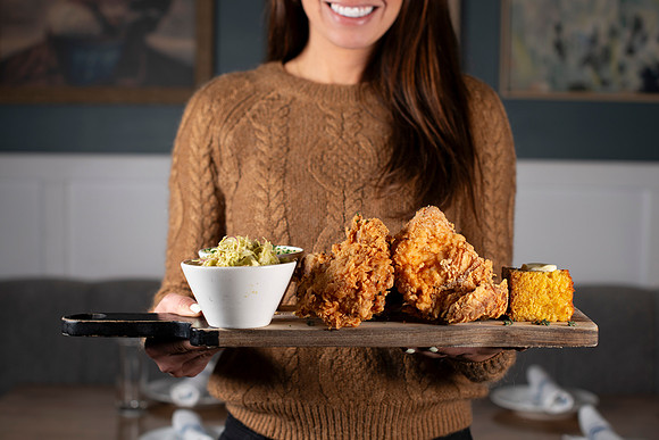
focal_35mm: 63
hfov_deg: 32.1
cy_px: 276
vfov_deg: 21.7
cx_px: 308
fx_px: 1146
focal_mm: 50
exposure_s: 1/200
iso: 200
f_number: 3.5
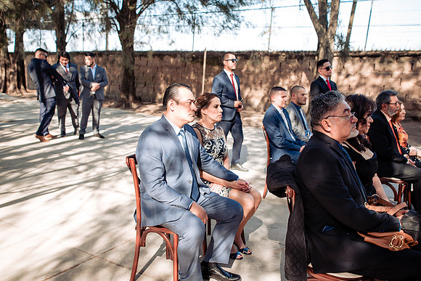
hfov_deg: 54.4
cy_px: 140
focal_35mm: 35
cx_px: 210
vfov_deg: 37.9
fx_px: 409
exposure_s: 1/160
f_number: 4
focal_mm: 35
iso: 100
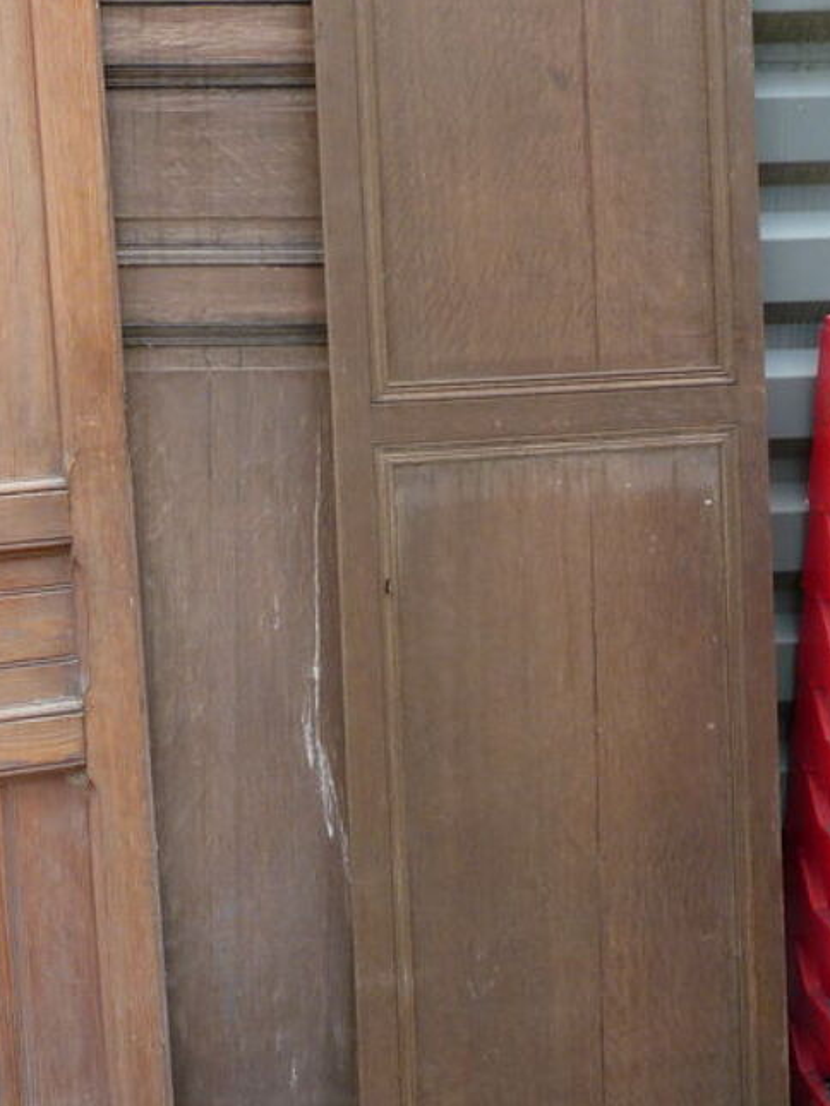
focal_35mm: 62
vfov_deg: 31.1
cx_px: 130
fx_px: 1981
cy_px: 438
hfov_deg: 23.2
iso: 100
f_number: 3.3
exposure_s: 1/100
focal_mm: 5.2
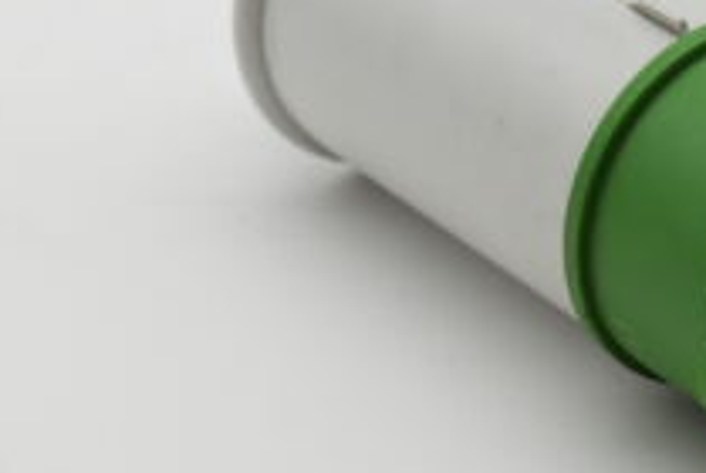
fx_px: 4643
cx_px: 679
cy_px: 71
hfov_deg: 8.7
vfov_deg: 5.8
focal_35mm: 236
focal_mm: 55
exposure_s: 1/1250
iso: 1600
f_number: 8
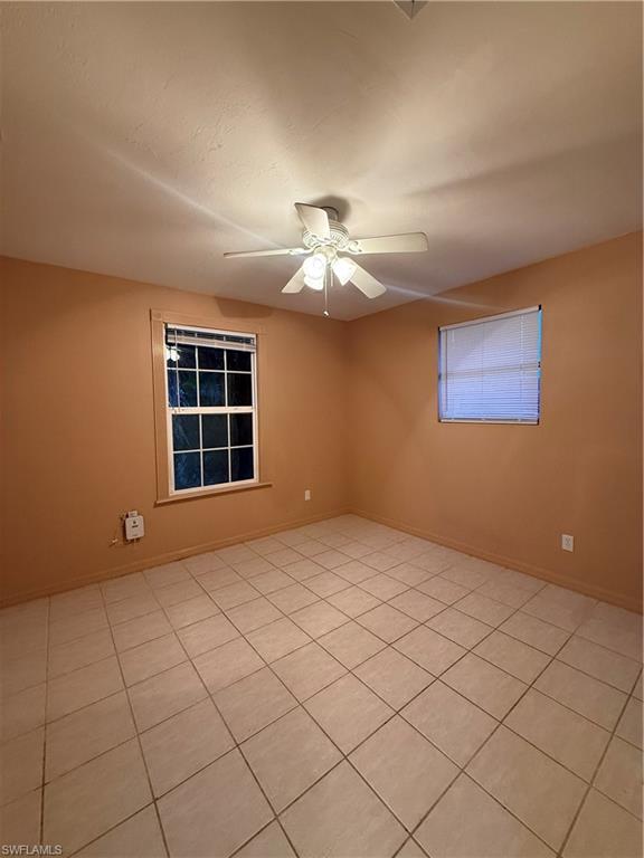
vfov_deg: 102.1
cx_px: 322
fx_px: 347
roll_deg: +0.7
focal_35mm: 14
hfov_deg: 85.7
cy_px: 429
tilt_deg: -1.8
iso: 400
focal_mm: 2.22
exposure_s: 1/60
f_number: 2.2
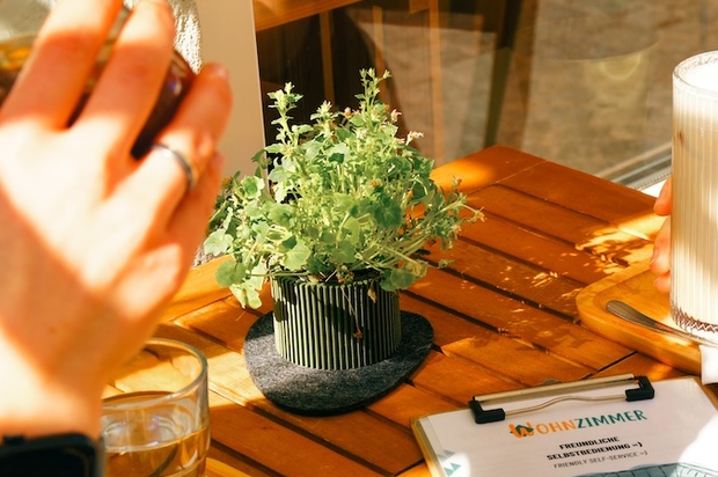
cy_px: 262
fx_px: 2385
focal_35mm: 120
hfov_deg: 17.1
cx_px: 450
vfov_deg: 11.4
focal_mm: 55
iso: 100
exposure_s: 1/60
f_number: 9
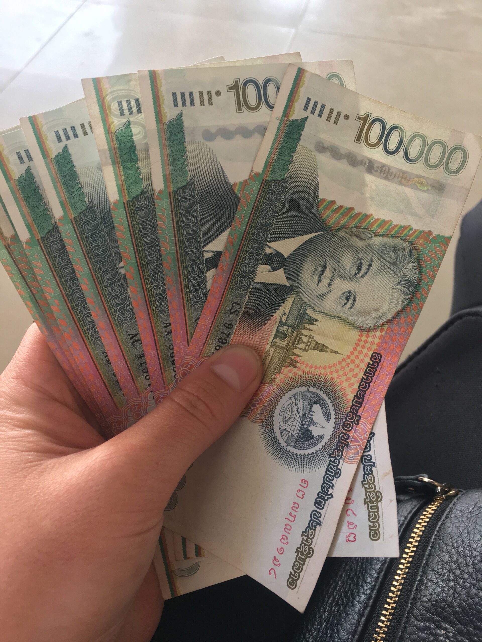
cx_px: 241
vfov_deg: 61.7
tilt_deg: -52.7
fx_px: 538
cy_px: 321
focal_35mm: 29
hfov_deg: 48.2
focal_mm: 4.15
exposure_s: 1/50
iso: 32
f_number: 2.2
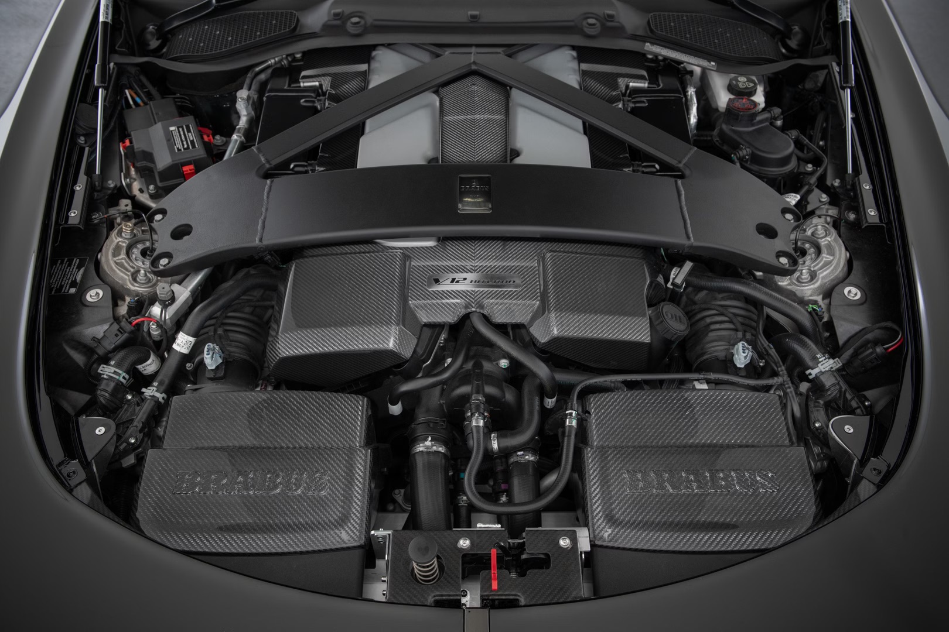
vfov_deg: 45.0
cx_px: 474
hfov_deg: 63.7
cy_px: 316
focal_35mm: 29
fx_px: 764
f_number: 6.3
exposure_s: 1/60
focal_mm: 29
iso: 500
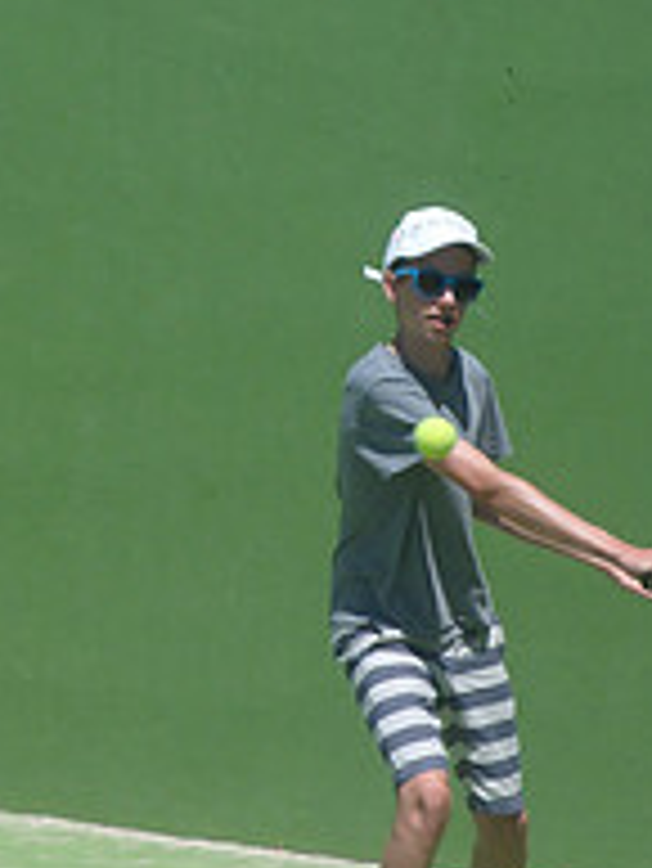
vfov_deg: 10.3
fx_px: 4791
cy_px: 252
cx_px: 142
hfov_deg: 7.8
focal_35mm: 191
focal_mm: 15.4
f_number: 4.4
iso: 80
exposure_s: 1/1000
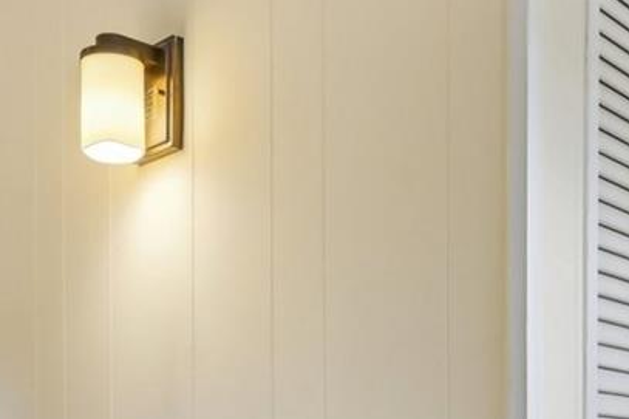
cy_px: 496
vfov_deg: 22.7
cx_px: 309
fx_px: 961
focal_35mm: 55
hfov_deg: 36.3
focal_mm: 14
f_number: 8
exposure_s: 1/40
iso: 400
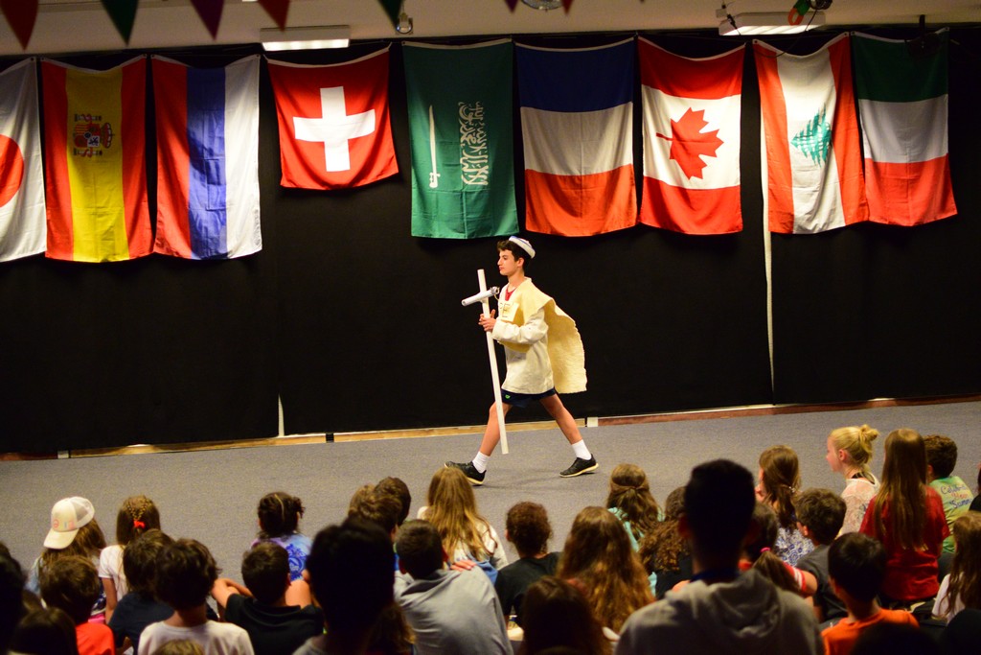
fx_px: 1431
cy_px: 328
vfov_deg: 25.8
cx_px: 490
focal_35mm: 52
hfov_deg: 37.8
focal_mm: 35
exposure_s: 1/250
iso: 3200
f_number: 1.8
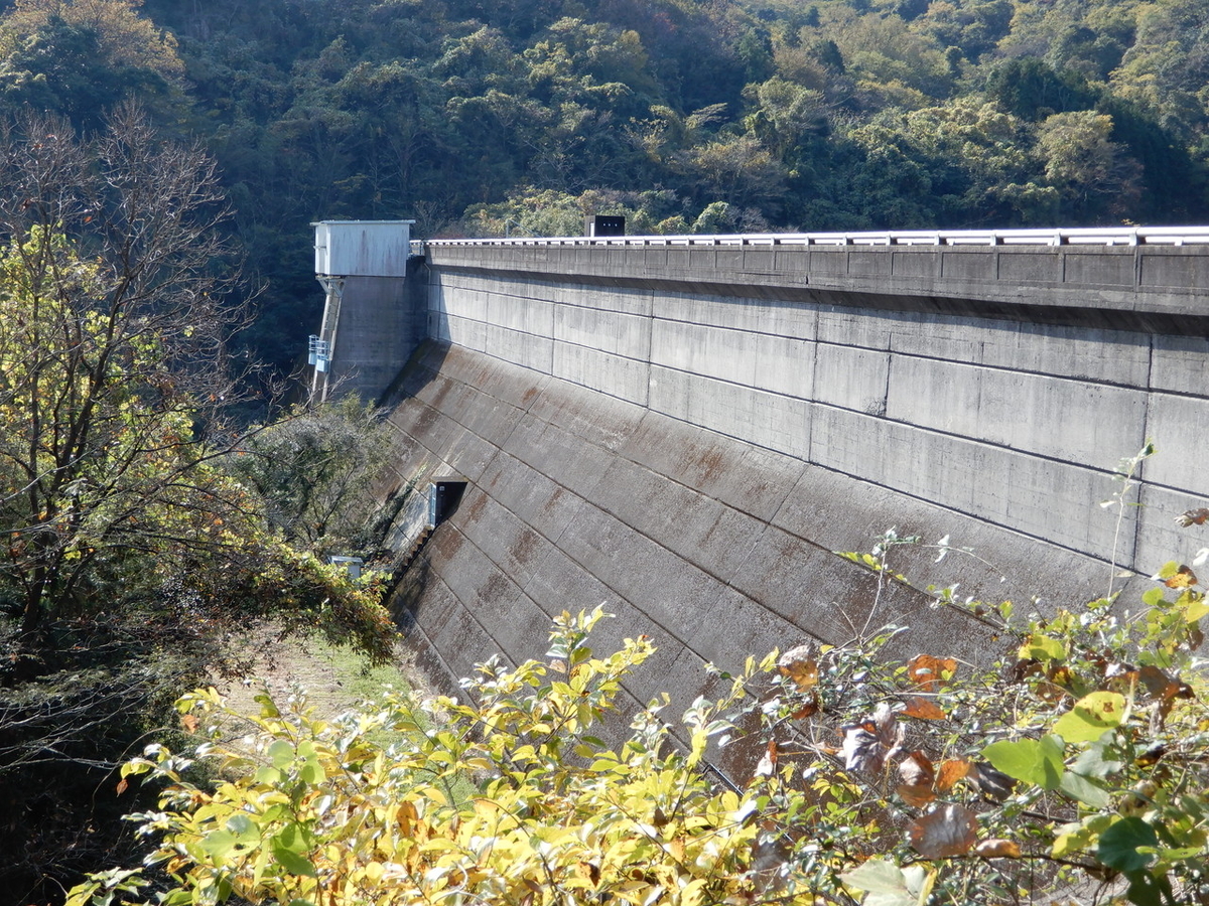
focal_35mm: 50
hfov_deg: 38.2
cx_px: 604
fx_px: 1746
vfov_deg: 29.1
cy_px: 453
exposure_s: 1/250
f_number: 4
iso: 80
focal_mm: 8.9
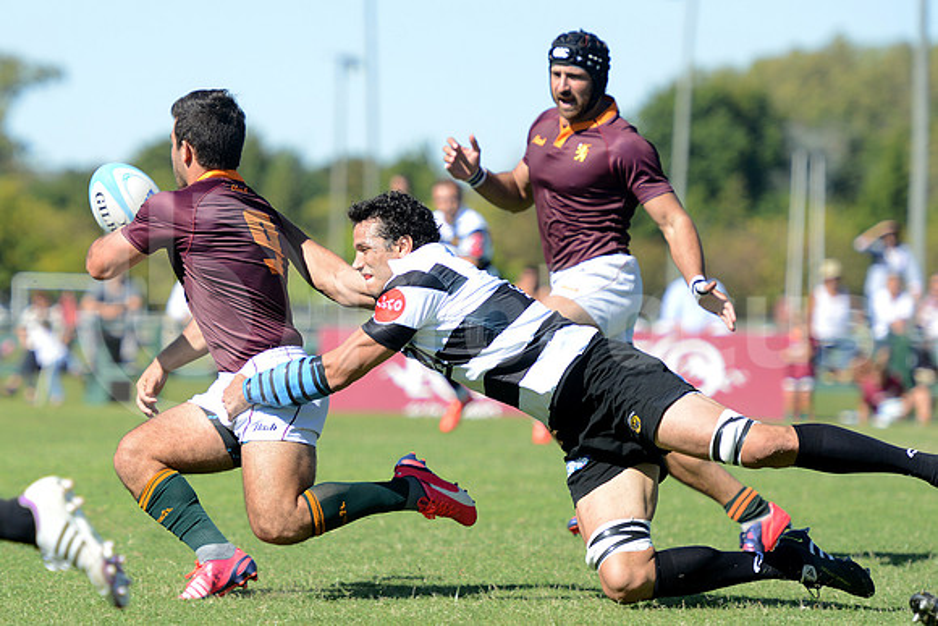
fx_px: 5473
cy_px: 313
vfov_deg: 6.5
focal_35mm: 210
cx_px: 469
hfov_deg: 9.8
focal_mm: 210
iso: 320
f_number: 4
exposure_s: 1/1000
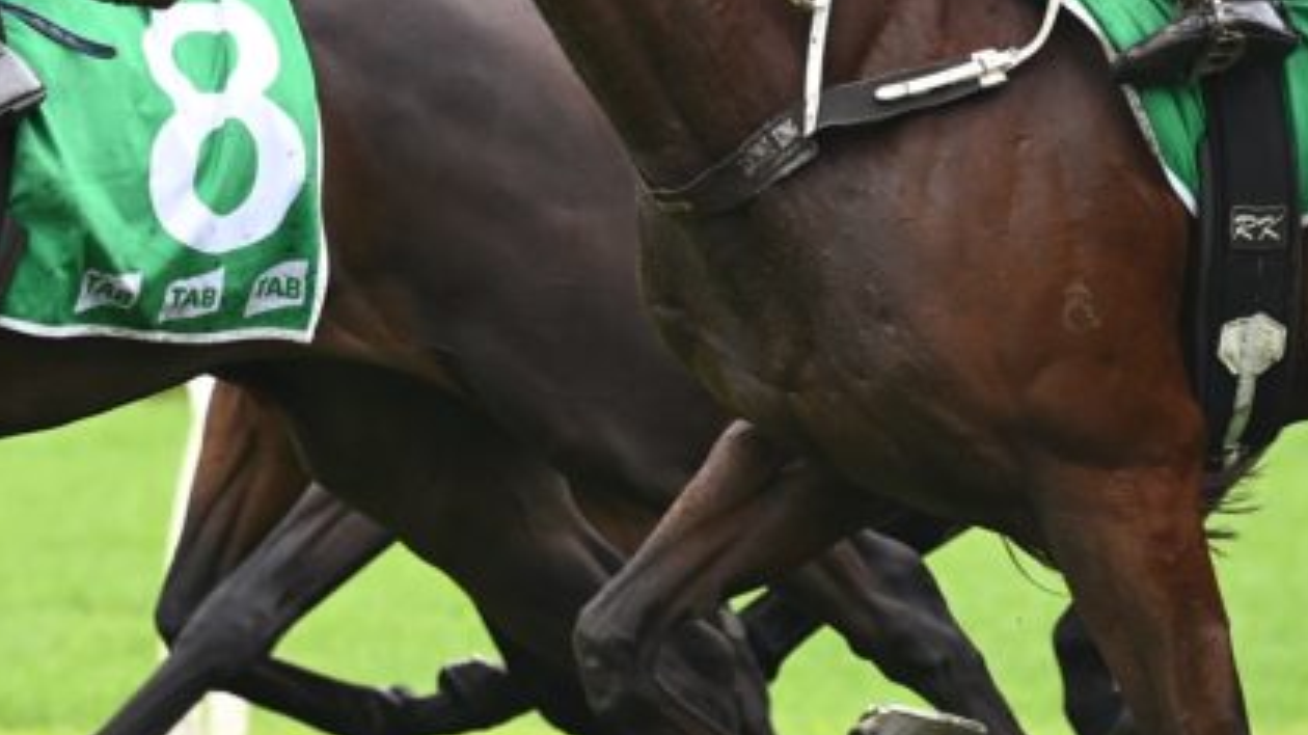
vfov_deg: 1.9
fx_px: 22157
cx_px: -112
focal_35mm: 639
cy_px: 135
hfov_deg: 3.4
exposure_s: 1/1250
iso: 1600
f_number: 5.6
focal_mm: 250
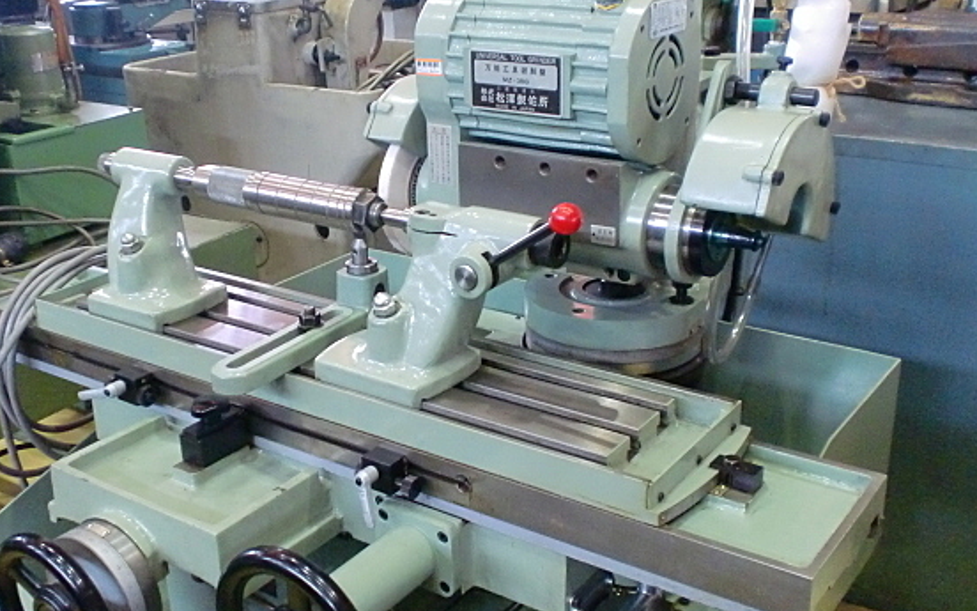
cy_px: 335
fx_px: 1145
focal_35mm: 43
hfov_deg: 46.2
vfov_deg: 29.8
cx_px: 446
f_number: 3.1
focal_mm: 6.3
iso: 500
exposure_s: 1/60
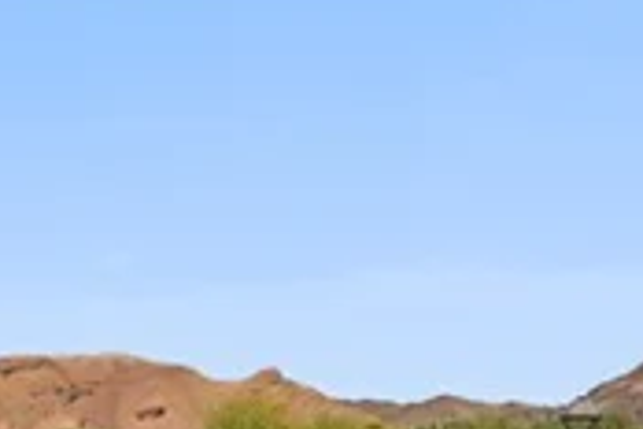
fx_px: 1893
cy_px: 549
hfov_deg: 15.7
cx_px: -595
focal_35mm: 106
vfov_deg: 12.5
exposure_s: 1/200
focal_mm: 18
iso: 100
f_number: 7.1
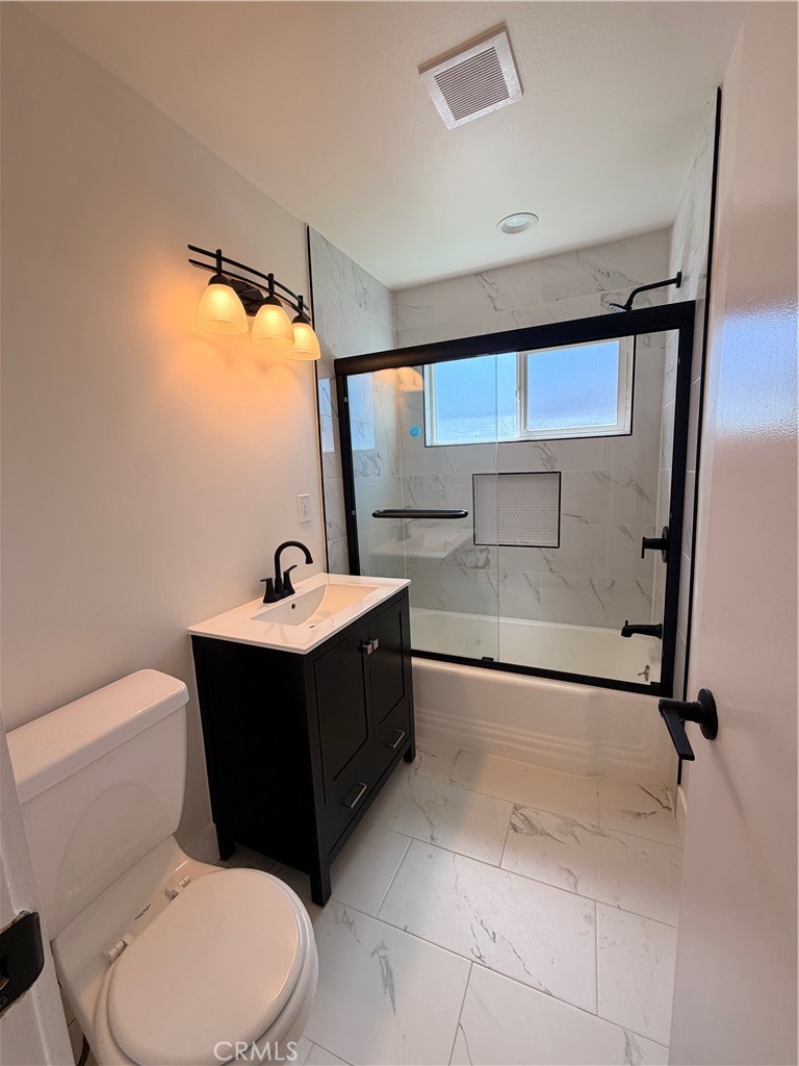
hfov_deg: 85.7
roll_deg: +2.8
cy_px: 533
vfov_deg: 102.1
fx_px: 431
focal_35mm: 14
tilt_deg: -9.3
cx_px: 400
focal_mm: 2.22
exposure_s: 1/120
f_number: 2.2
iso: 64
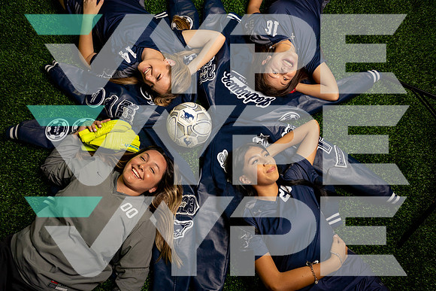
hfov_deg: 73.7
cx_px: 218
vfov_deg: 53.2
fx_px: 291
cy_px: 146
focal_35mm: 24
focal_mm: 24
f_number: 8
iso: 500
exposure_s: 1/200
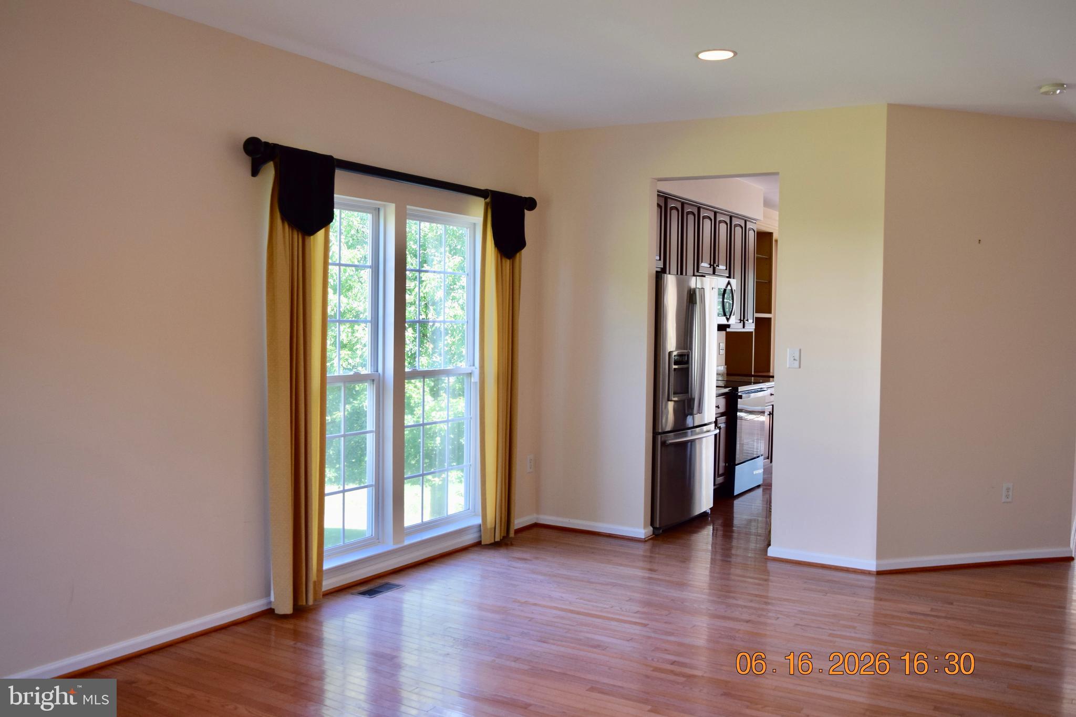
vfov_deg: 40.0
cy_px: 358
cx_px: 538
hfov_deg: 57.2
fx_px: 986
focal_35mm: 33
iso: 400
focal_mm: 22
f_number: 5
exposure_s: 1/100
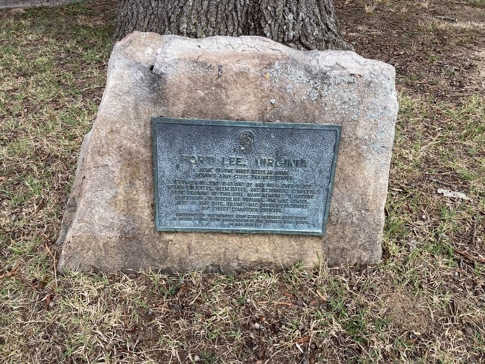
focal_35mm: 28
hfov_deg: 63.4
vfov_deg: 49.7
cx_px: 242
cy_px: 182
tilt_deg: -31.1
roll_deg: +1.5
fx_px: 392
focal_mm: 3.99
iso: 20
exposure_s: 1/796
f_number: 1.8
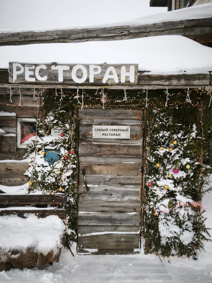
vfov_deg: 55.4
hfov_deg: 42.9
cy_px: 142
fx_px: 269
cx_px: 106
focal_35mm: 33
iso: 80
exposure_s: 1/153
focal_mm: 5.35
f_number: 1.7
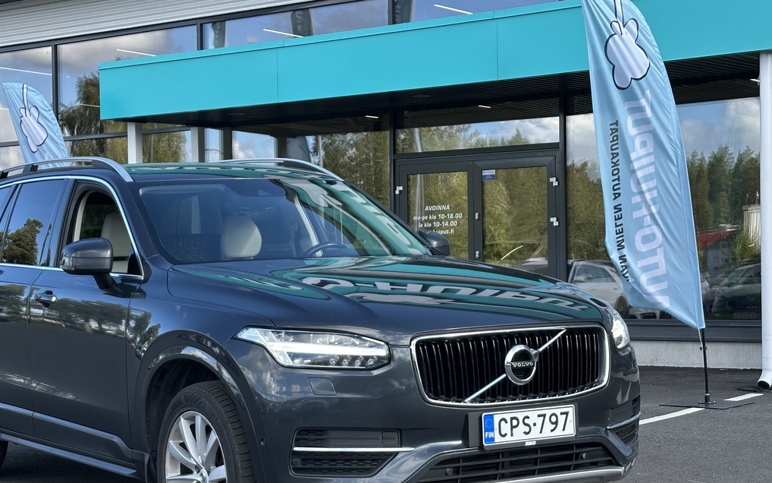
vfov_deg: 18.1
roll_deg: +1.1
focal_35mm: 72
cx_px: 275
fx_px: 1515
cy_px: 276
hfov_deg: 28.5
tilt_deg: -0.1
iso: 64
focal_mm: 6.86
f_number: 1.78
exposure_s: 1/487
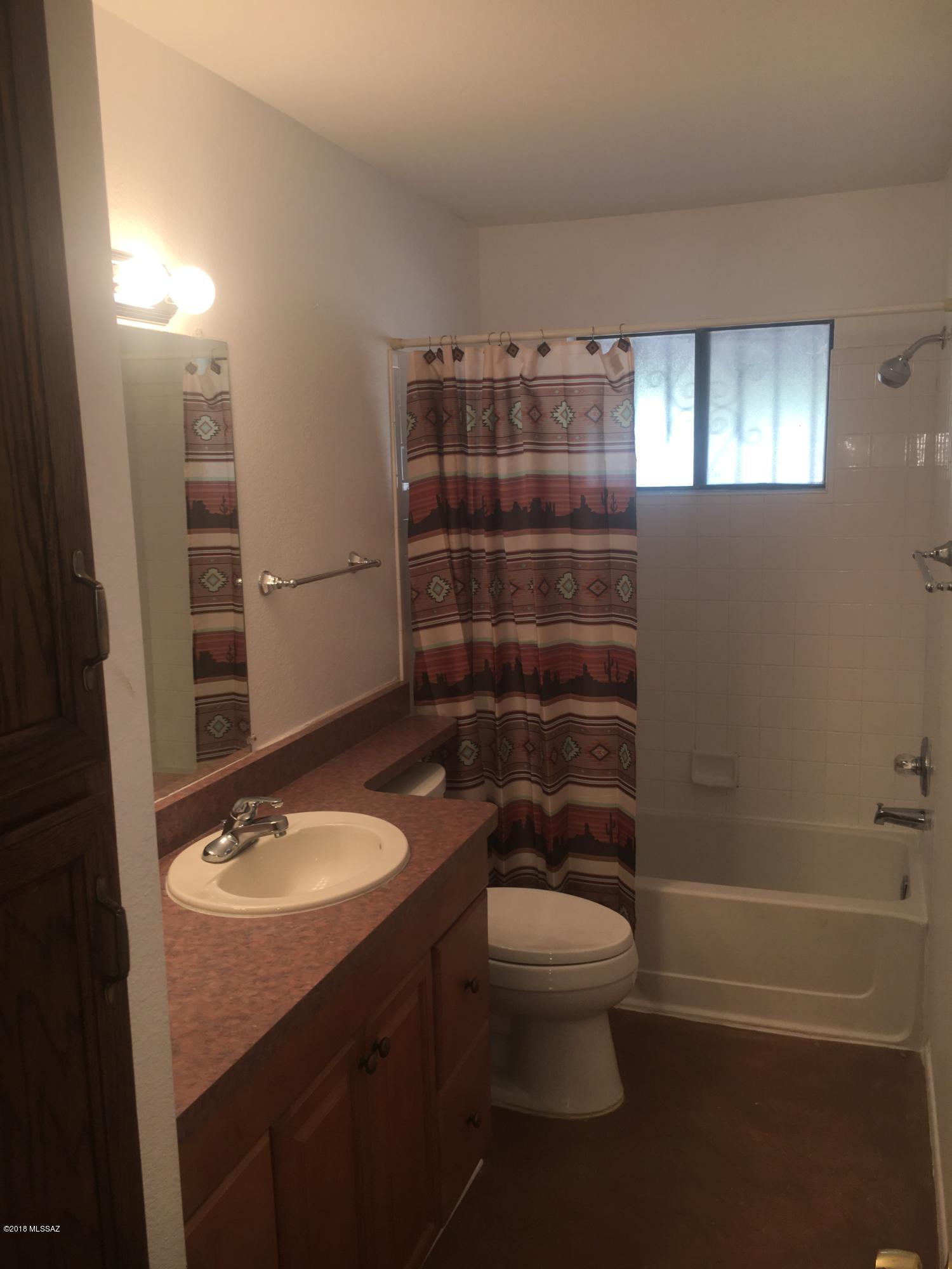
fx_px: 1063
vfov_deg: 61.7
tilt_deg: -9.1
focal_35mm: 29
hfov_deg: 48.2
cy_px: 634
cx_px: 476
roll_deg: +1.5
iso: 25
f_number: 2.2
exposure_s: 1/45
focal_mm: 4.15
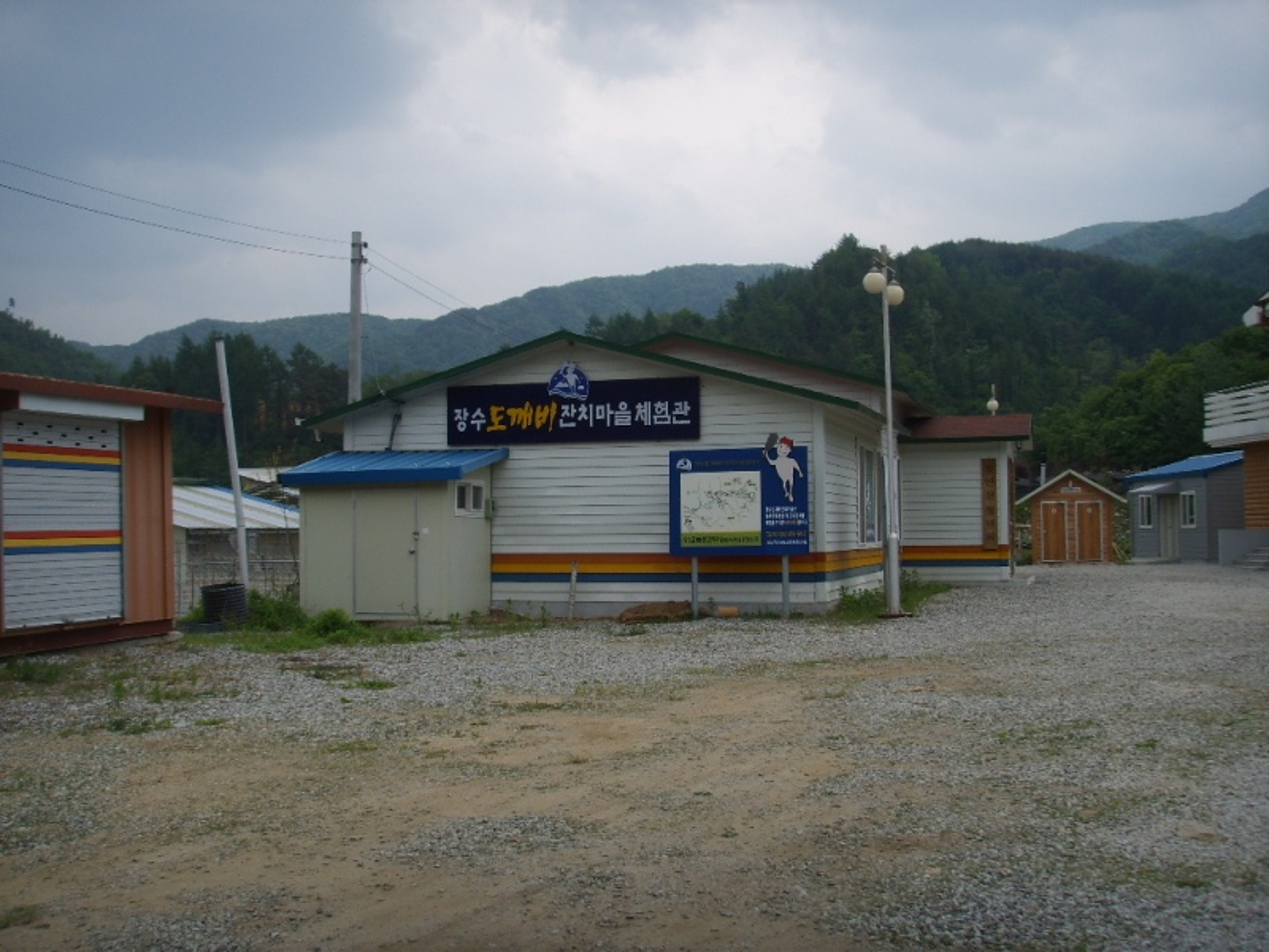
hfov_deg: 47.9
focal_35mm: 39
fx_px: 1430
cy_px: 476
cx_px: 634
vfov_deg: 36.8
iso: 50
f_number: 3.5
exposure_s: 1/90
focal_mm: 6.6
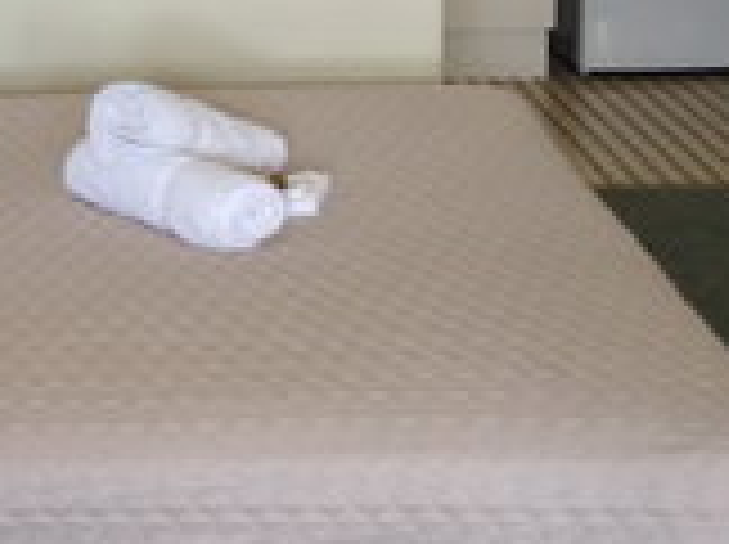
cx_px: -144
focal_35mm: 98
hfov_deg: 19.0
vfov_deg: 14.8
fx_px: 2061
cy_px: 4
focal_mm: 4.12
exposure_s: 1/20
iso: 100
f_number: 2.4
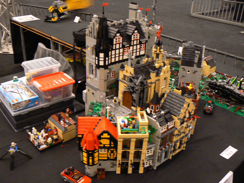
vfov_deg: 39.7
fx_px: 254
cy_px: 92
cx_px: 122
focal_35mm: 36
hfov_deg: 51.4
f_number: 2.8
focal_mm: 6
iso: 200
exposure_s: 1/4
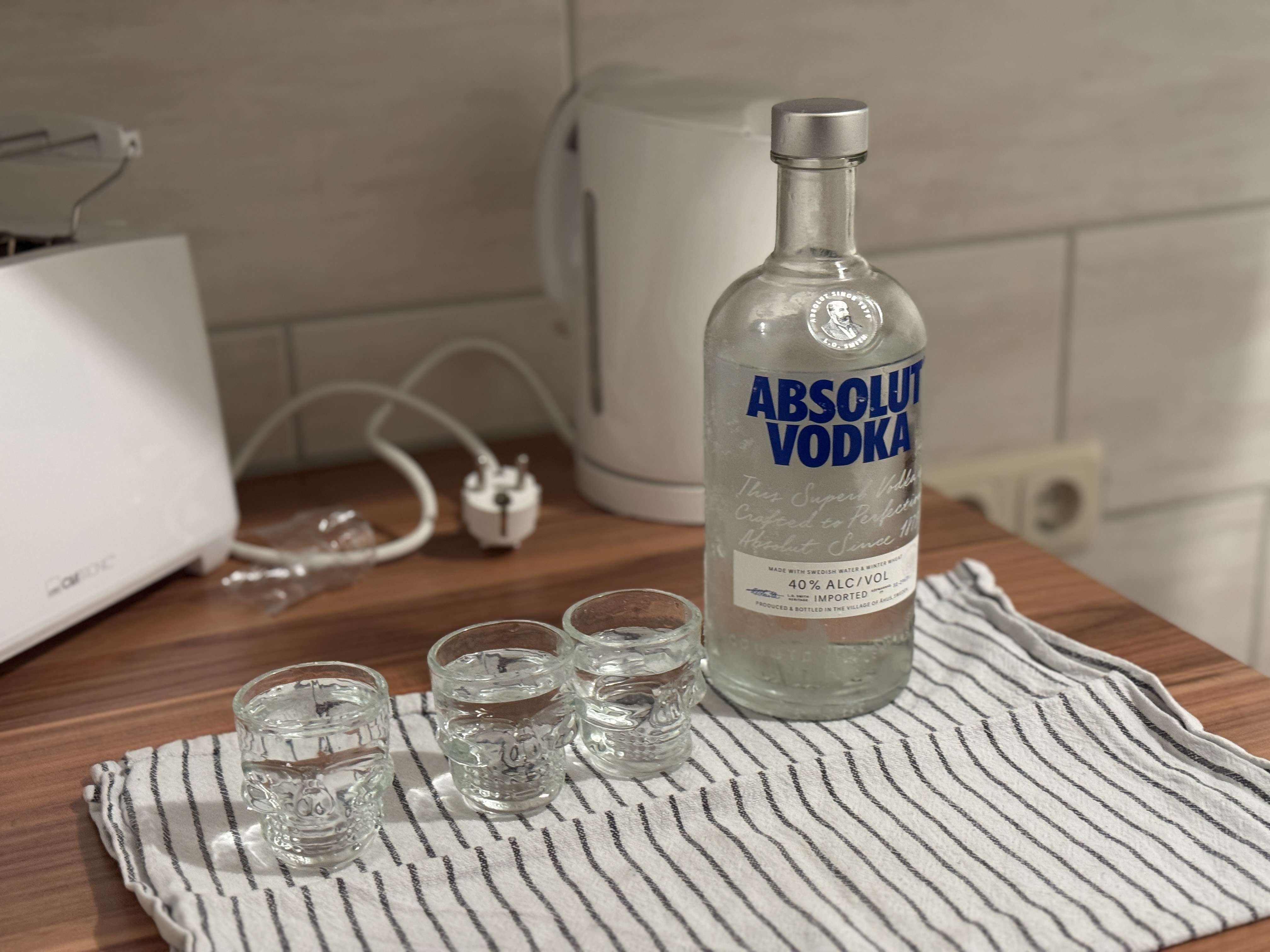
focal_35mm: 48
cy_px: 476
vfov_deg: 30.3
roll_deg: +2.1
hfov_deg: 39.7
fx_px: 1761
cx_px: 635
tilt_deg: -19.0
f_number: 1.78
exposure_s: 1/33
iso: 320
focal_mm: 6.76
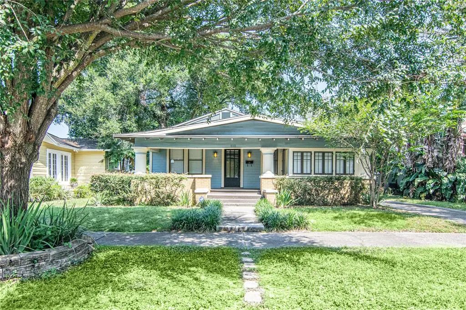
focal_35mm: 22
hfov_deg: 77.3
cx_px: 233
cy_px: 155
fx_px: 291
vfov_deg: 56.1
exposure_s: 1/800
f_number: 8
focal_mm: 15
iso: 400
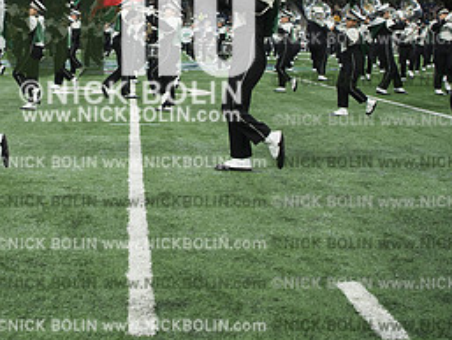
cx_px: 130
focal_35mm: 52
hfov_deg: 36.2
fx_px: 679
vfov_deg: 27.2
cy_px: 40
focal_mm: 24
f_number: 2.8
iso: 1250
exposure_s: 1/1250
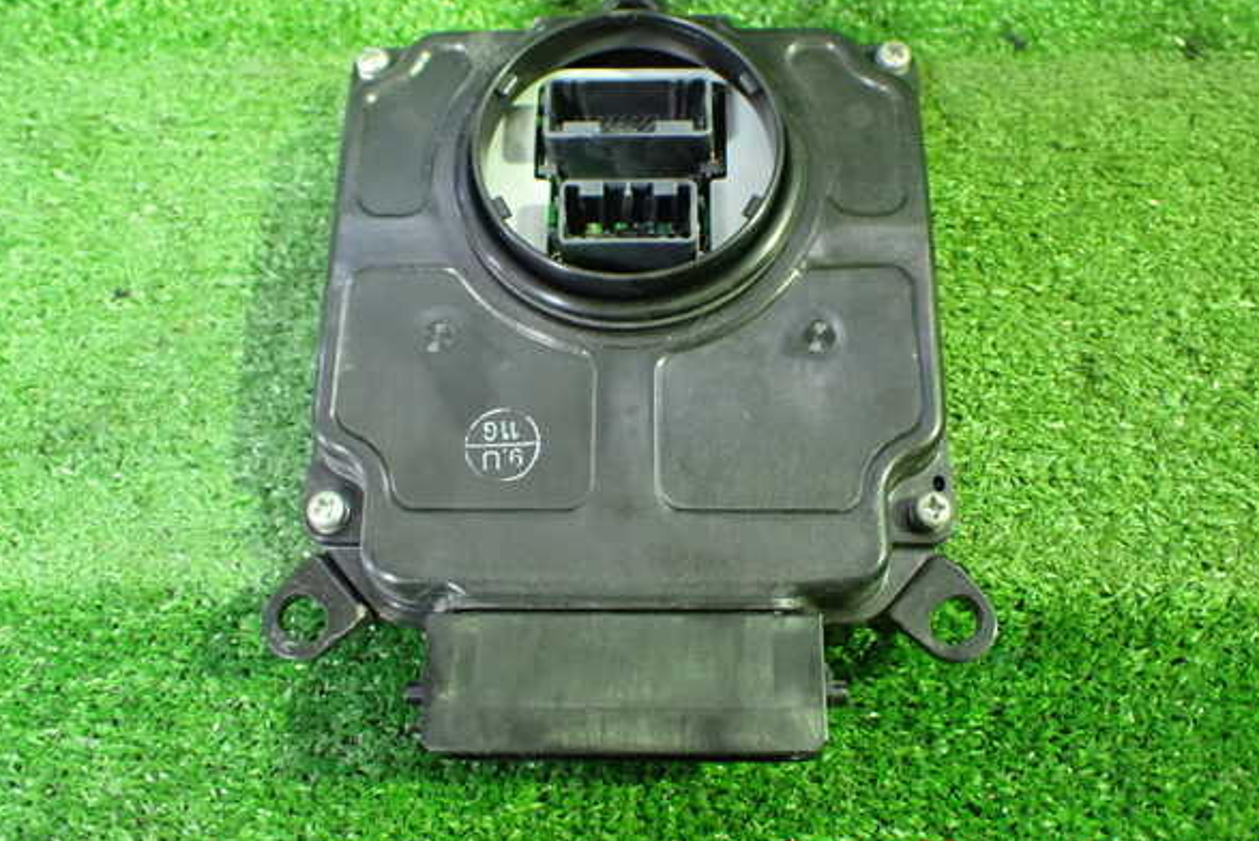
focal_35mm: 34
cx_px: 628
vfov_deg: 38.9
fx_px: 1190
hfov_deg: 55.8
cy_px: 408
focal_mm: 5.79
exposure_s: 1/30
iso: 1250
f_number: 2.4
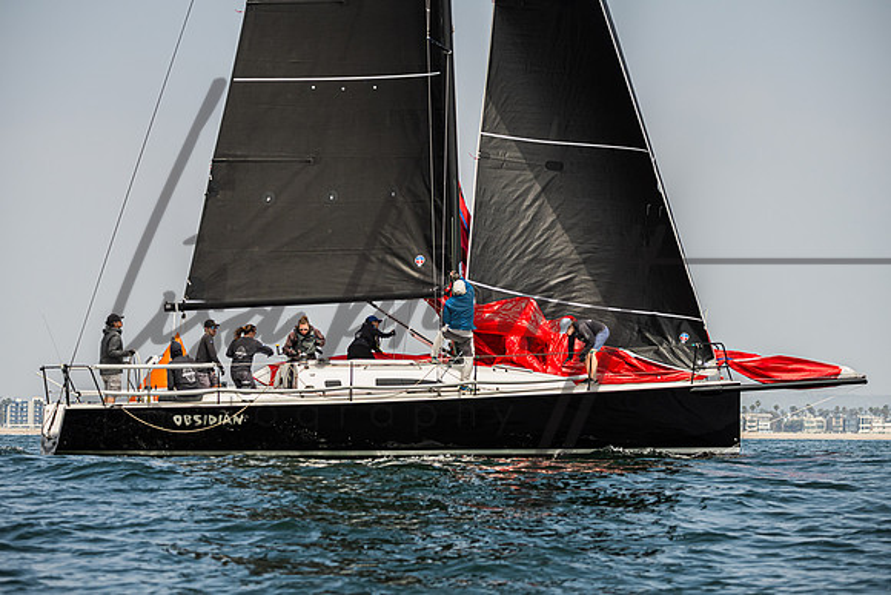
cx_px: 427
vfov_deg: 8.0
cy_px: 310
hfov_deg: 12.0
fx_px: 4230
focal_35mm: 171
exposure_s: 1/4000
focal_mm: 160
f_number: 4.8
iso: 450
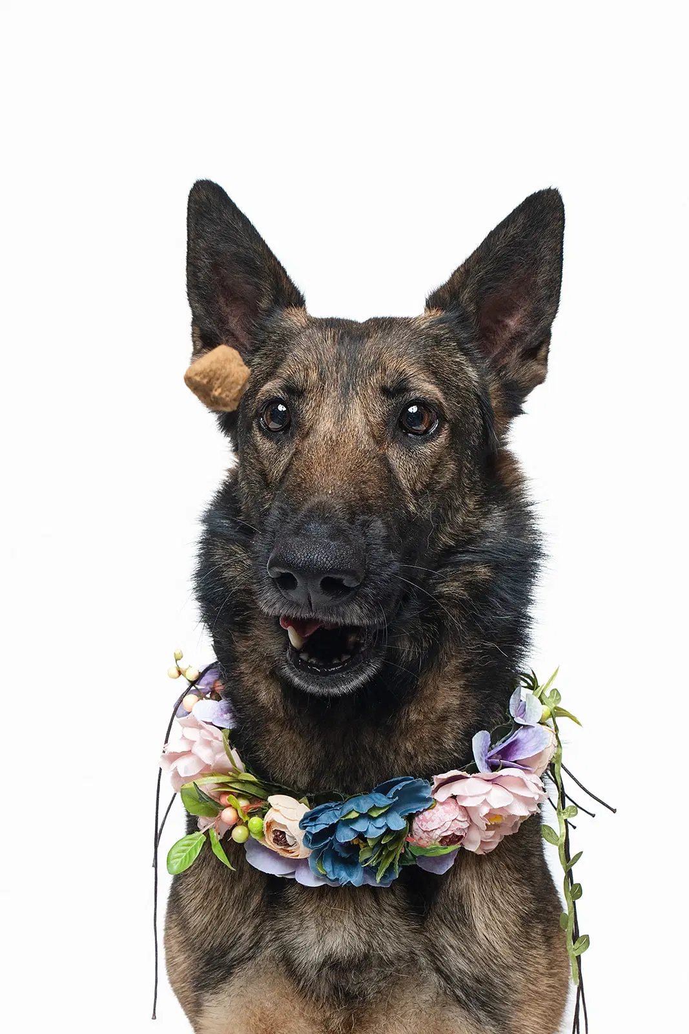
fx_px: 488
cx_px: 344
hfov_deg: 70.5
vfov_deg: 93.3
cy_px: 517
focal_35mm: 17
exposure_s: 1/250
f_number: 5.6
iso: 160
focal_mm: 17
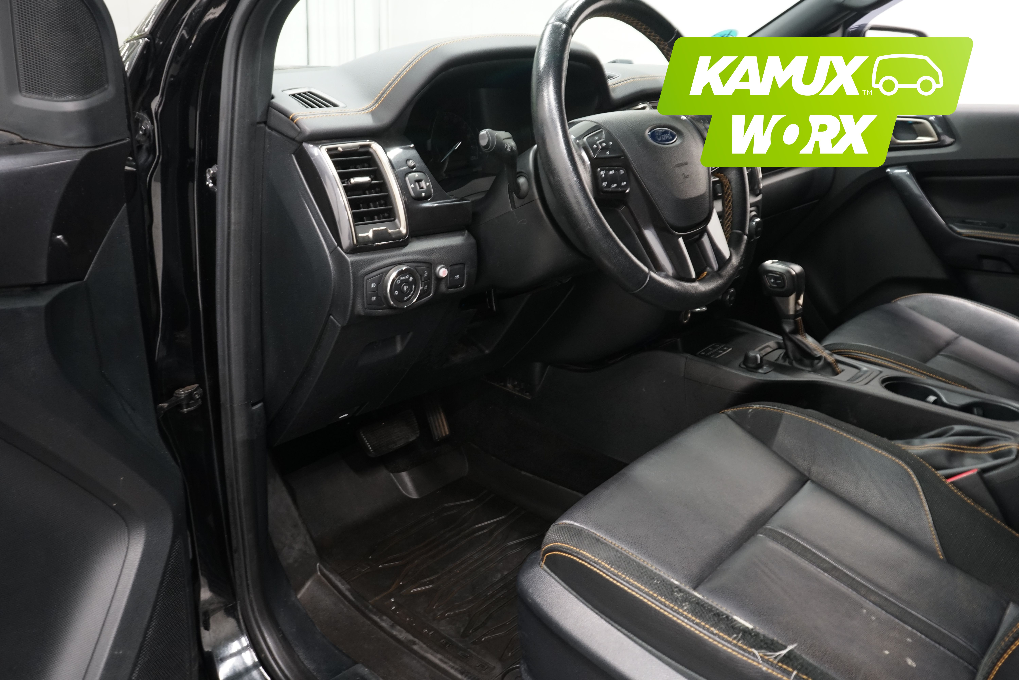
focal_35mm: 28
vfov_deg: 46.4
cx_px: 510
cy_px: 340
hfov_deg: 65.5
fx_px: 792
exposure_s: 1
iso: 800
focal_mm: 28
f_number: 14
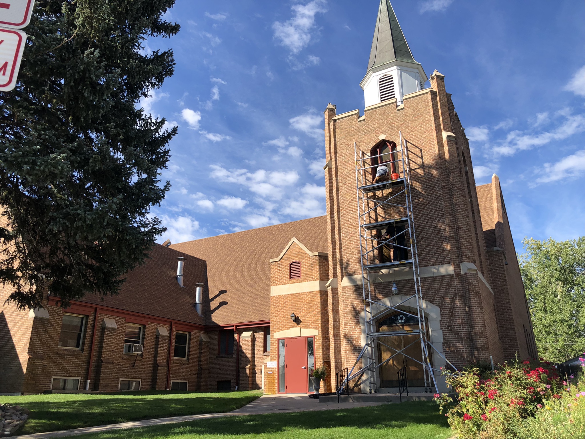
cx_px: 292
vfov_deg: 49.7
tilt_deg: +21.7
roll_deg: +0.5
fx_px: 473
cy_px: 220
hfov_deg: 63.4
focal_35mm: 28
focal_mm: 3.99
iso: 20
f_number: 1.8
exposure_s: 1/1389
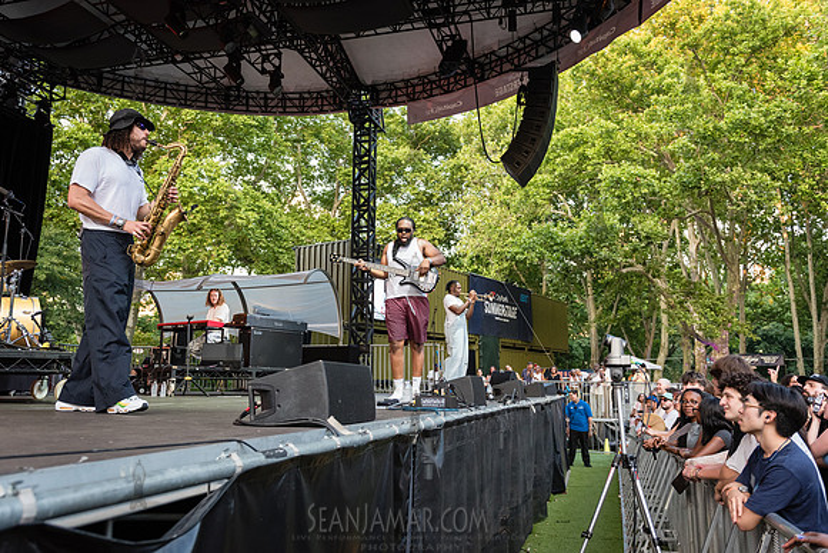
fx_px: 689
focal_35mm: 30
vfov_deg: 43.7
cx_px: 398
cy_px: 276
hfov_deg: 61.9
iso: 2000
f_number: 3.5
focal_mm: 28
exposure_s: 1/320
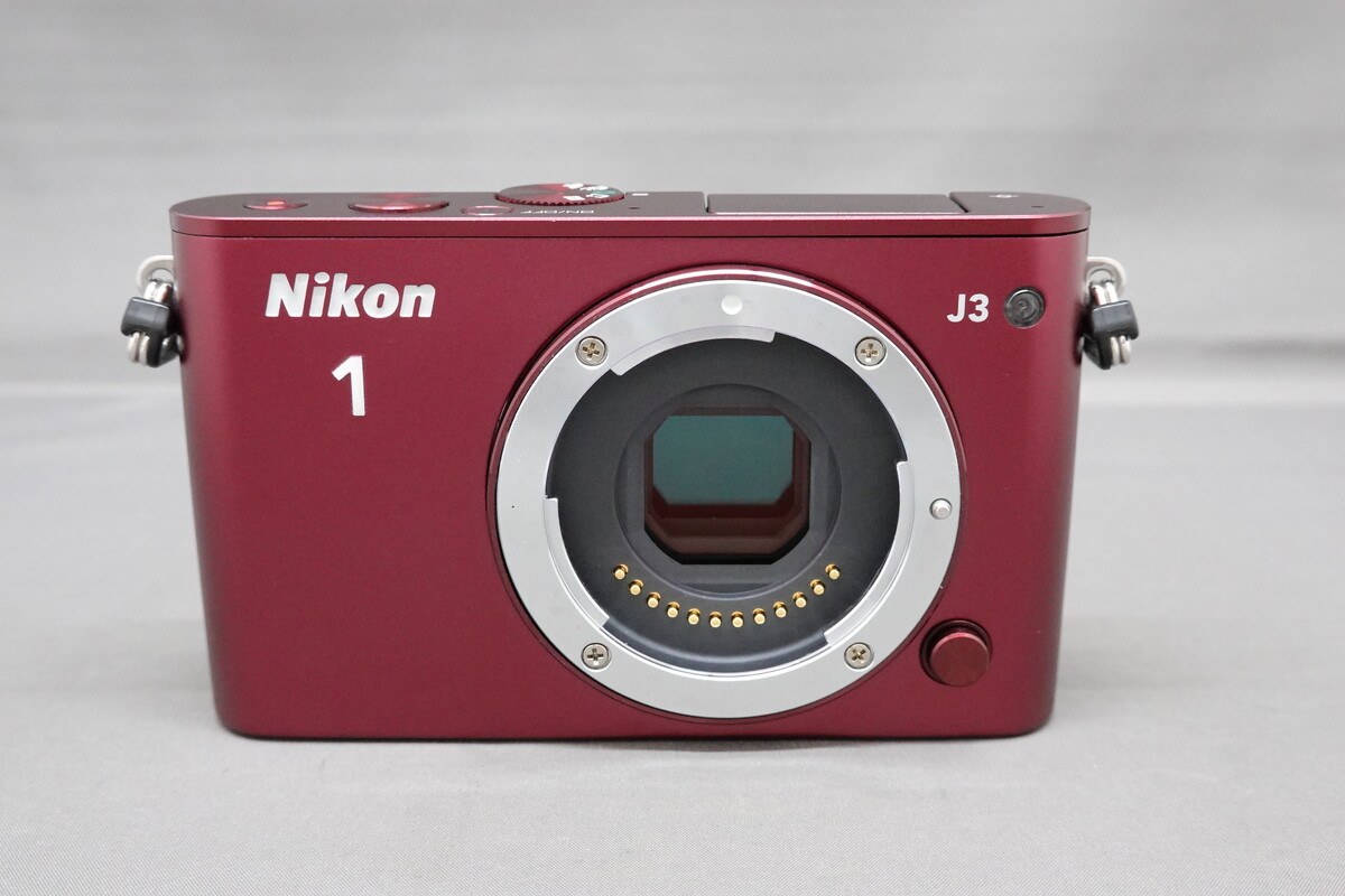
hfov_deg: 43.6
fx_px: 1681
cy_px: 448
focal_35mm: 45
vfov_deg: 29.9
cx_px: 672
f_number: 5.6
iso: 2500
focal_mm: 16.54
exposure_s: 1/50
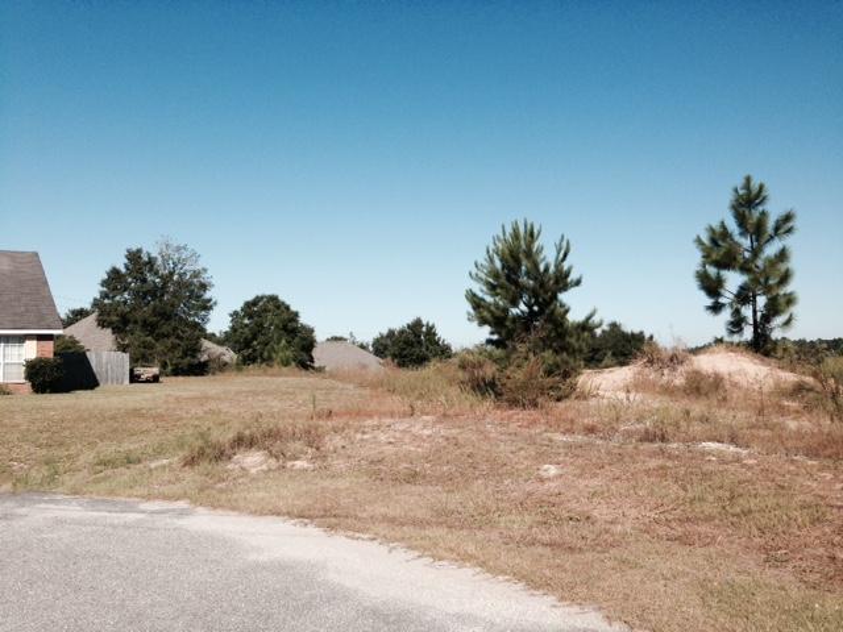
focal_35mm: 33
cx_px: 422
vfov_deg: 42.9
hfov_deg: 55.4
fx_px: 804
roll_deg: -0.5
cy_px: 316
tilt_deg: +4.6
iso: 50
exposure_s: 1/2008
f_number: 2.4
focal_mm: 4.12
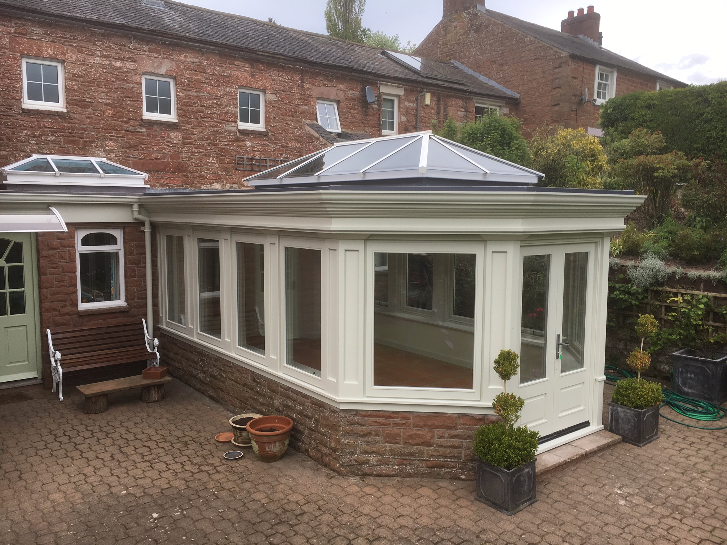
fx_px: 609
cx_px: 364
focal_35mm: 29
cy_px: 272
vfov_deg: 48.2
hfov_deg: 61.7
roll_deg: -0.9
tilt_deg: -5.2
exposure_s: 1/519
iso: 25
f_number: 2.2
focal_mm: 4.15
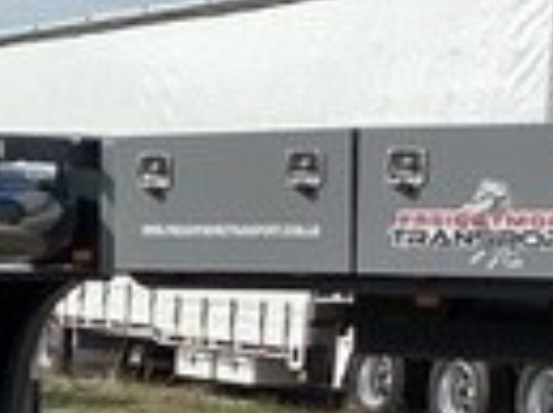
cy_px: 302
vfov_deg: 9.7
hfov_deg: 12.4
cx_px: -234
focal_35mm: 153
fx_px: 2440
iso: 25
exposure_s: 1/1942
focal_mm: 3.3
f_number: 2.4
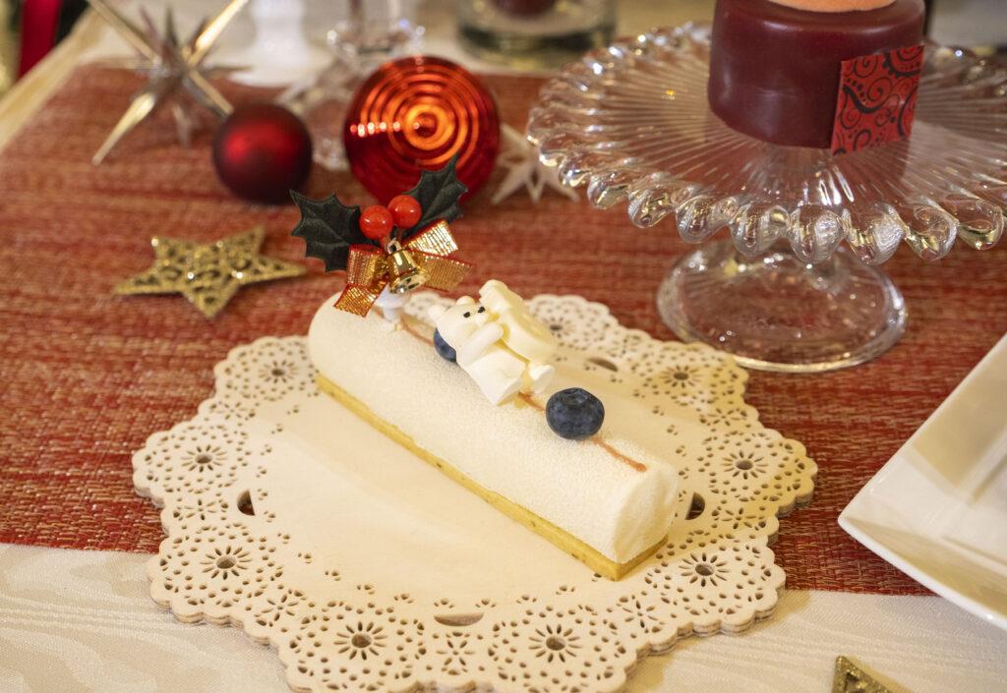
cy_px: 317
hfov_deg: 35.6
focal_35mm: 56
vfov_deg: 24.9
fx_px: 1569
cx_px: 504
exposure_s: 1/160
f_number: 3.5
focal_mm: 25
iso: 800
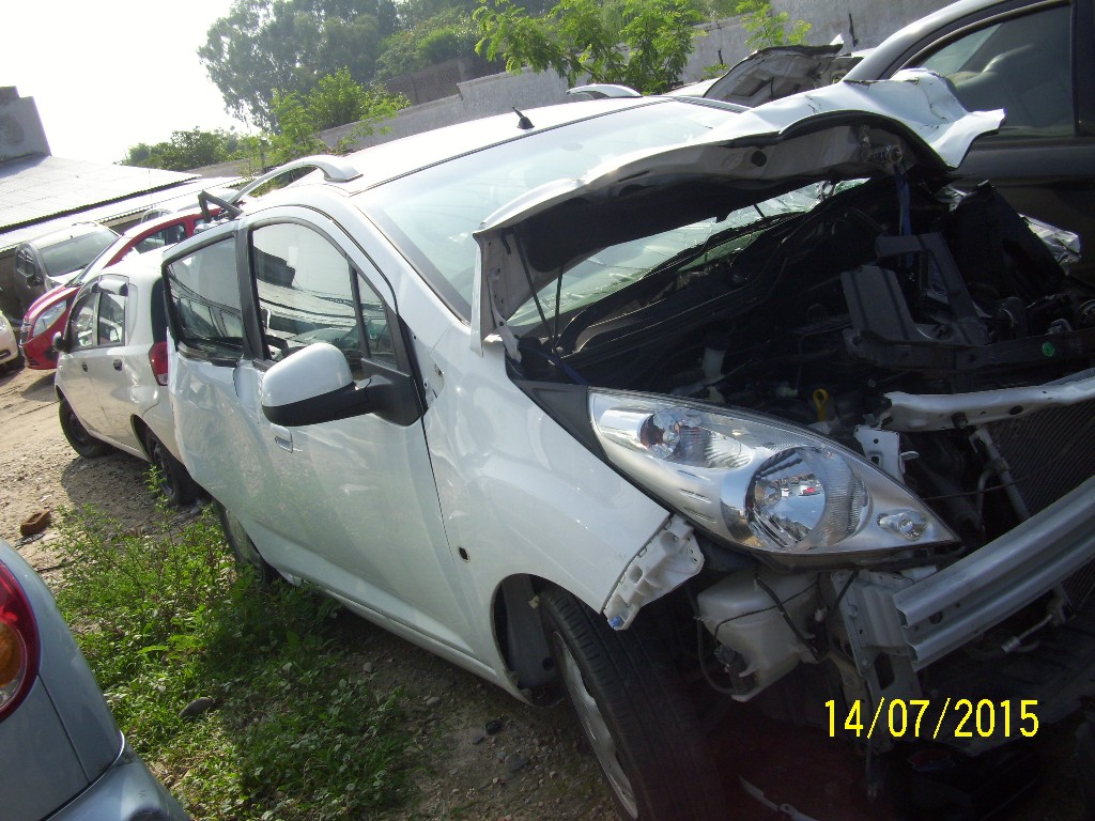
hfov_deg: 54.0
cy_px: 410
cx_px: 548
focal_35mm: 34
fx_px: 1076
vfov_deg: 41.8
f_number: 5.6
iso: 80
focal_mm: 5.7
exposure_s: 1/250
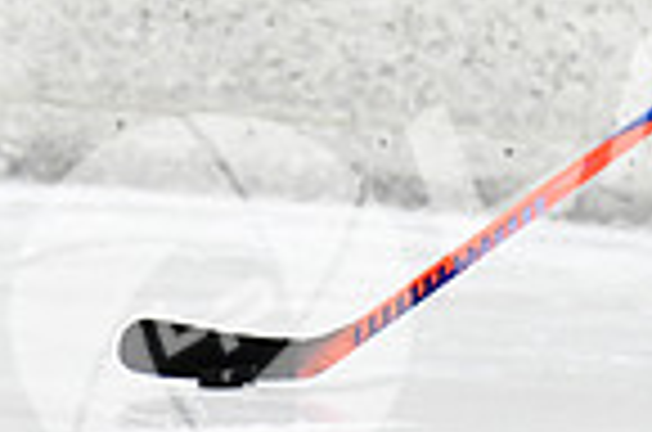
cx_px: 1007
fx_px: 20656
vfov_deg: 1.2
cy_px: -146
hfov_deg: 1.8
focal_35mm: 1143
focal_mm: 190
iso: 5000
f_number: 2.8
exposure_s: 1/1250
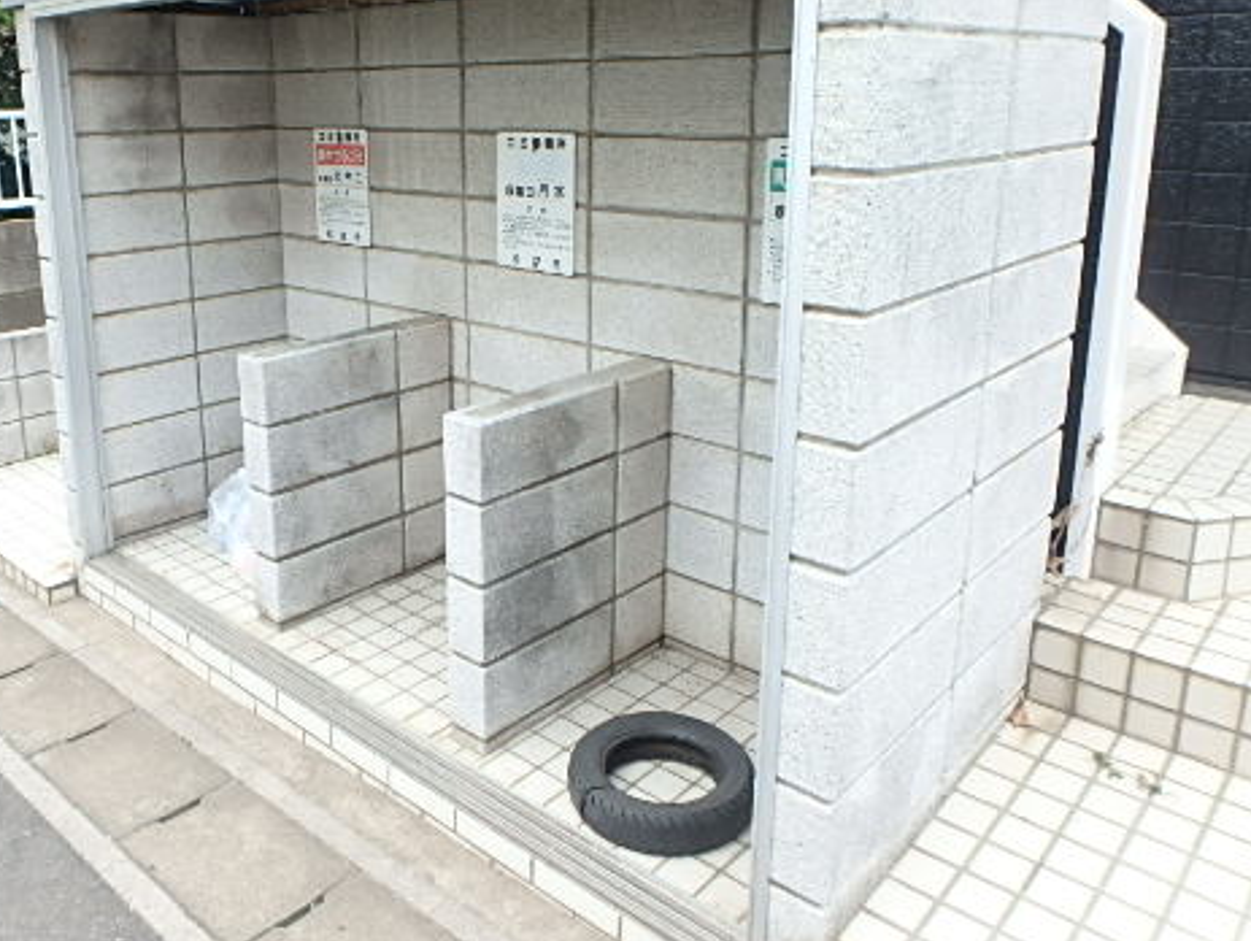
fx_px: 1049
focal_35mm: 29
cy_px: 362
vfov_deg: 47.9
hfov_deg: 60.9
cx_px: 478
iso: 125
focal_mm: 3.7
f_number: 3.5
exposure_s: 1/100
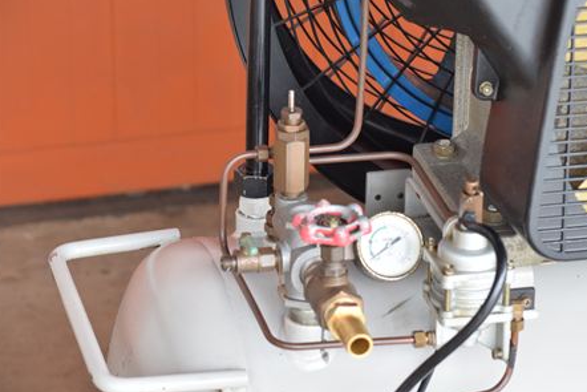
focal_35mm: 146
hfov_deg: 14.1
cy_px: 193
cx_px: 323
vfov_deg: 9.4
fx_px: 2381
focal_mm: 86
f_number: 6.3
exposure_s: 1/60
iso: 1250
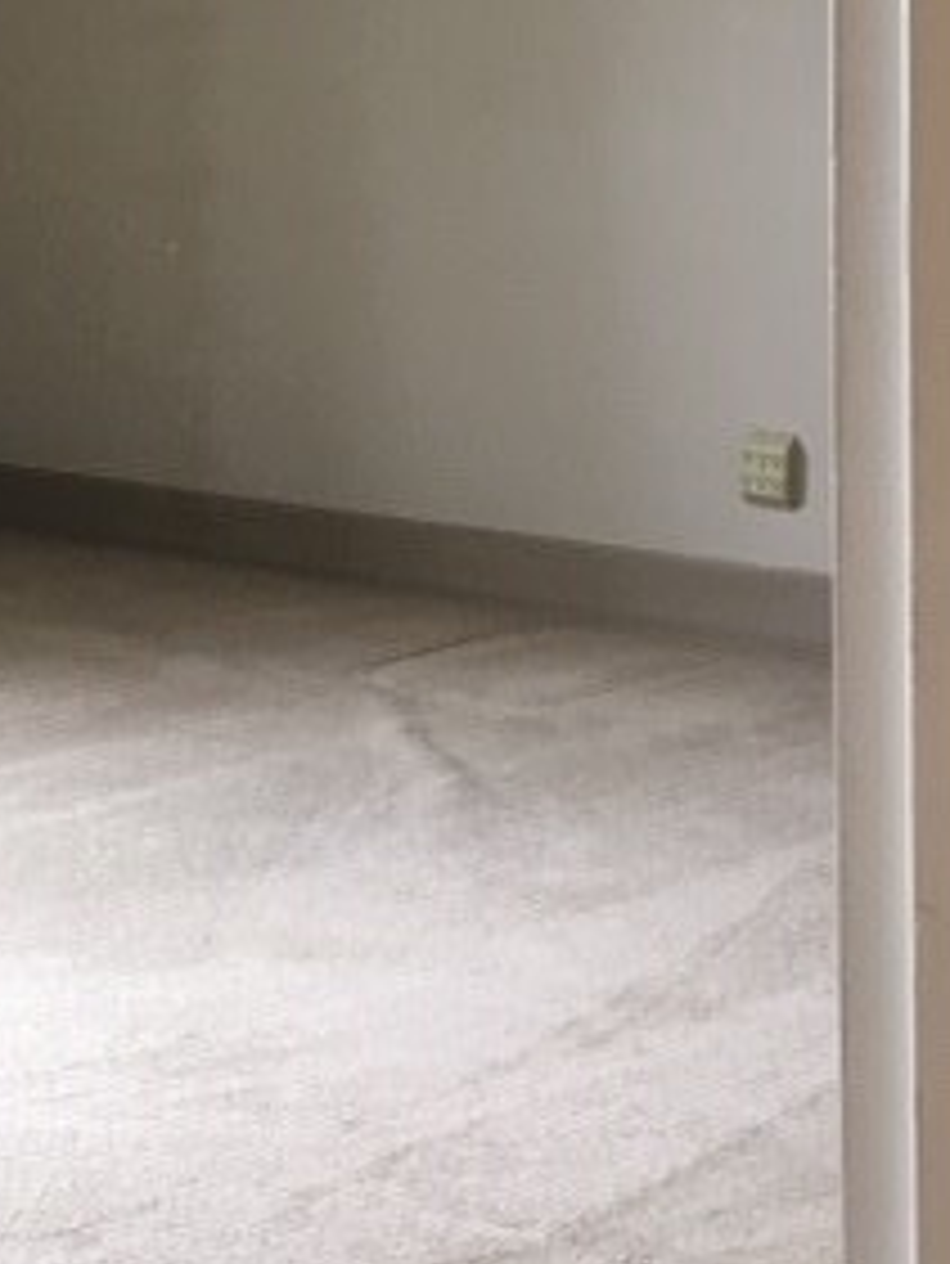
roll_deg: +2.3
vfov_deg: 28.8
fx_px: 2413
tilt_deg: -2.3
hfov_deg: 21.5
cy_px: 274
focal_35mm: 66
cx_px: 0
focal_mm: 4.15
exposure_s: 1/30
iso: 80
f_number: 2.2
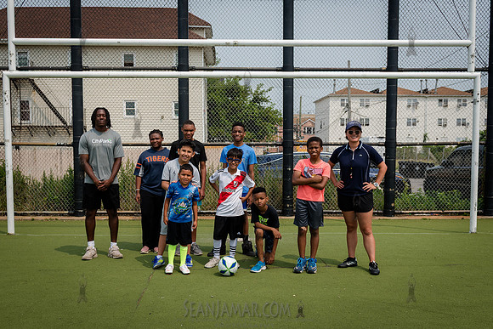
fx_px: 541
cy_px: 185
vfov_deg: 33.8
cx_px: 228
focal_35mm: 39
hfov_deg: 49.0
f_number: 4
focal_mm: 29
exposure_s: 1/2500
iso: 250
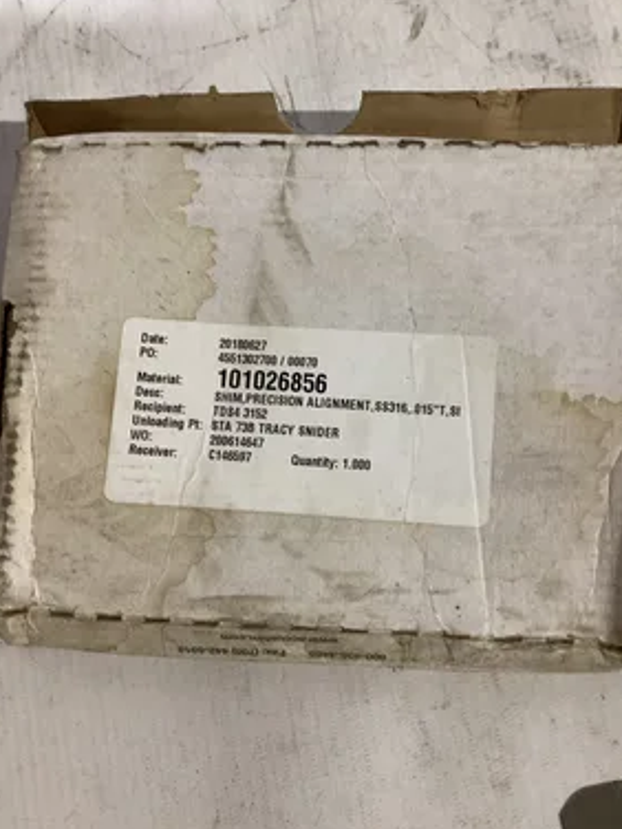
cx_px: 324
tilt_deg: -76.0
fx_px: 791
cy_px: 428
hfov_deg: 42.9
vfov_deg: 55.3
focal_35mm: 33
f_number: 2.4
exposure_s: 1/50
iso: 250
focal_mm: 3.3
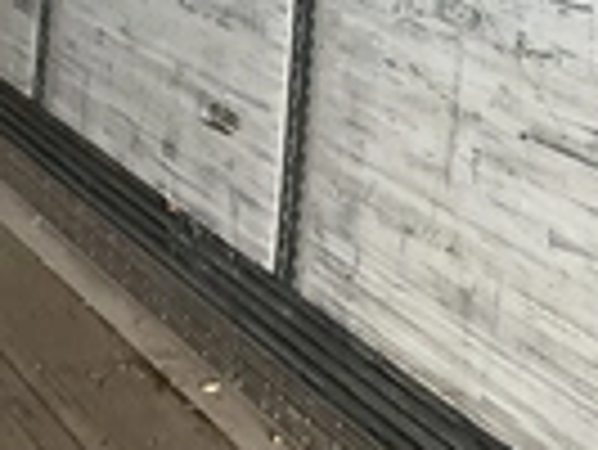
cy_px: -212
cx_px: 252
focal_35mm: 87
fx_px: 1504
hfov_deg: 22.5
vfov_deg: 15.7
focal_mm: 3
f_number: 1.8
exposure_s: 1/60
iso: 125
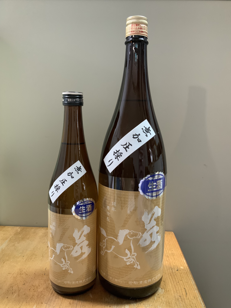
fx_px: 258
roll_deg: -0.7
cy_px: 154
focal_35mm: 29
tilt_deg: -7.9
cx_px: 116
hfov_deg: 48.2
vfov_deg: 61.7
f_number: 1.8
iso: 250
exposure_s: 1/50
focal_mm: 3
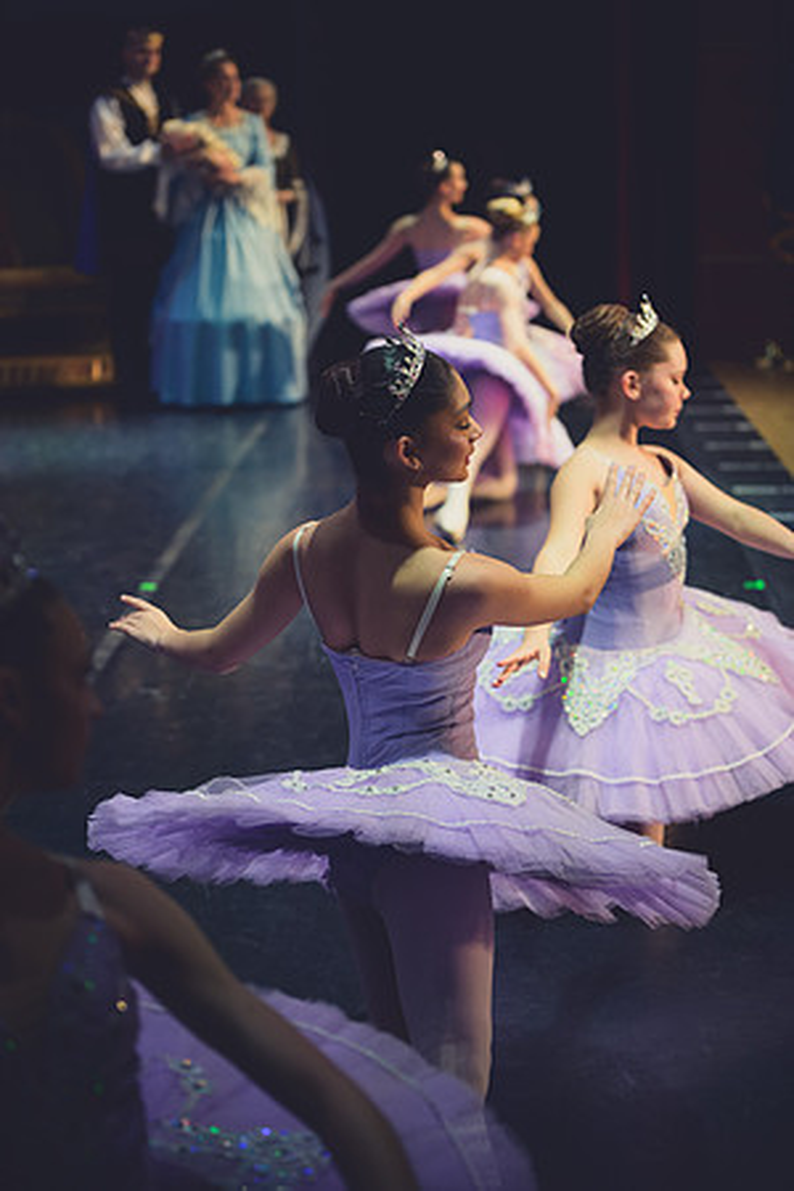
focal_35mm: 70
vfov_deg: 28.8
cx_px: 397
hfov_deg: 19.5
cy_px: 596
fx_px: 2316
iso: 1800
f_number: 2.8
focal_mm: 70
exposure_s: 1/320
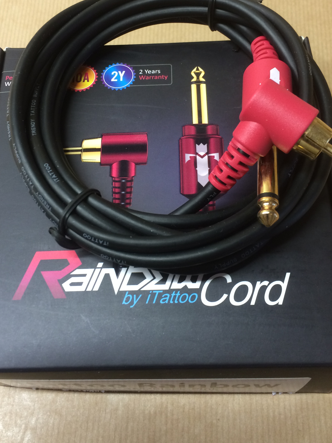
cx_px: 167
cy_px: 173
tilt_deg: -63.9
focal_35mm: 37
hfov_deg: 38.7
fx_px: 473
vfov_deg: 49.8
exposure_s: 1/33
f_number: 2.2
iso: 125
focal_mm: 4.15
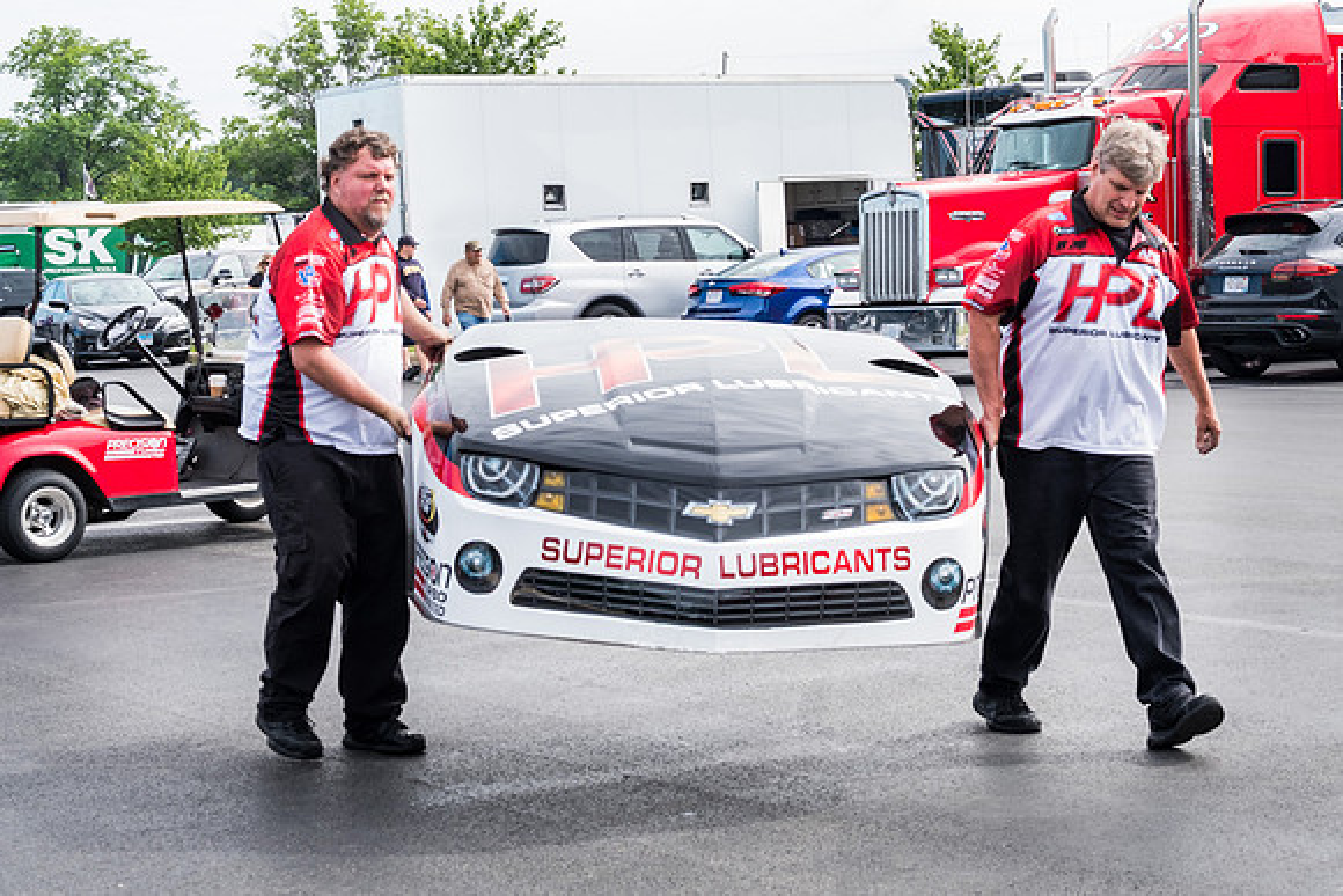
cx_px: 696
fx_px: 2900
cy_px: 464
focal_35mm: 78
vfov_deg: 17.6
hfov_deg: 26.1
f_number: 9
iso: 400
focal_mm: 50
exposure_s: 1/200
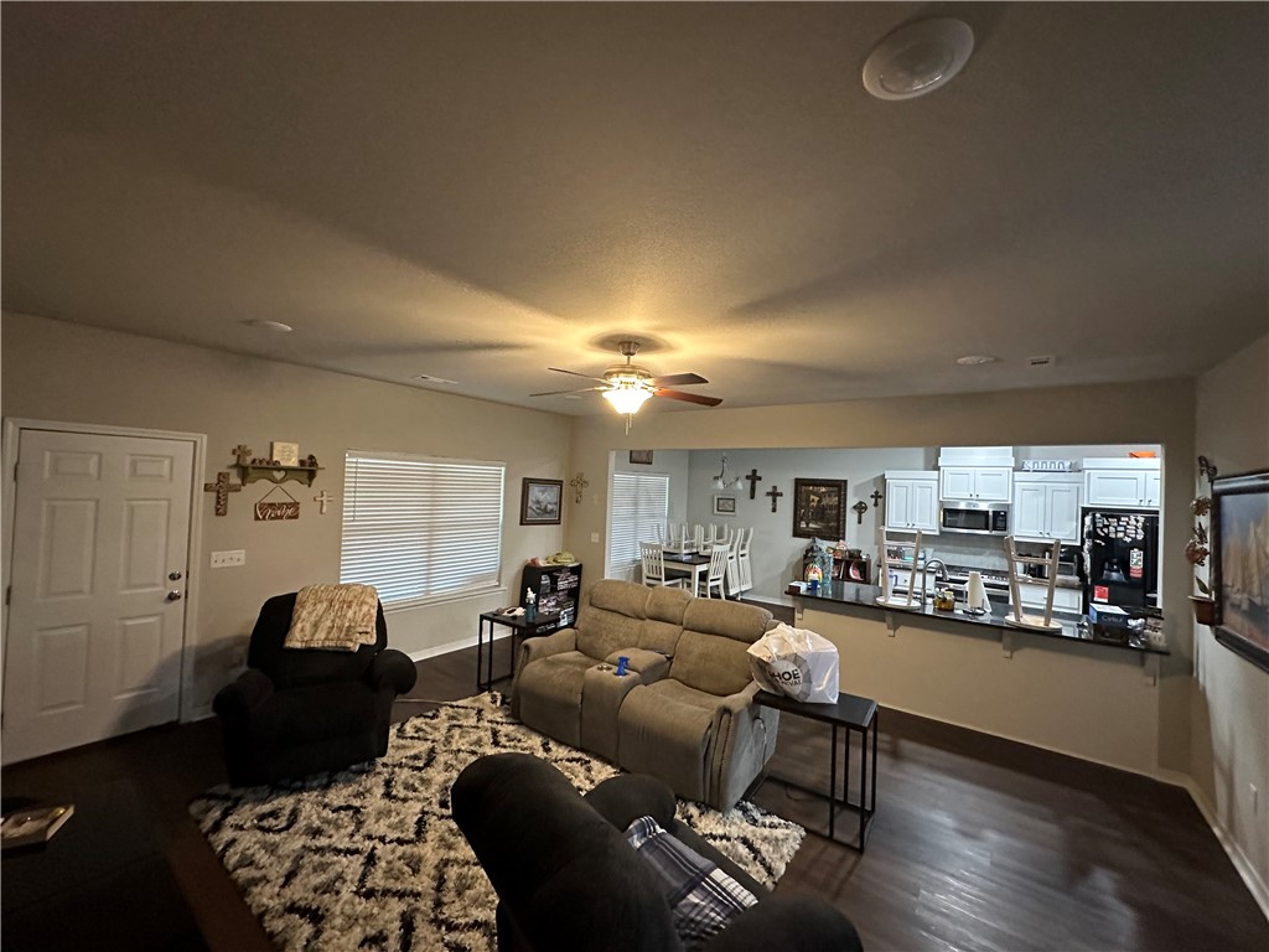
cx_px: 634
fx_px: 513
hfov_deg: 102.1
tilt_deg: +0.2
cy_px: 476
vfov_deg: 85.7
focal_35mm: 14
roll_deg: -1.9
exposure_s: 1/60
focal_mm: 2.22
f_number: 2.2
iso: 640
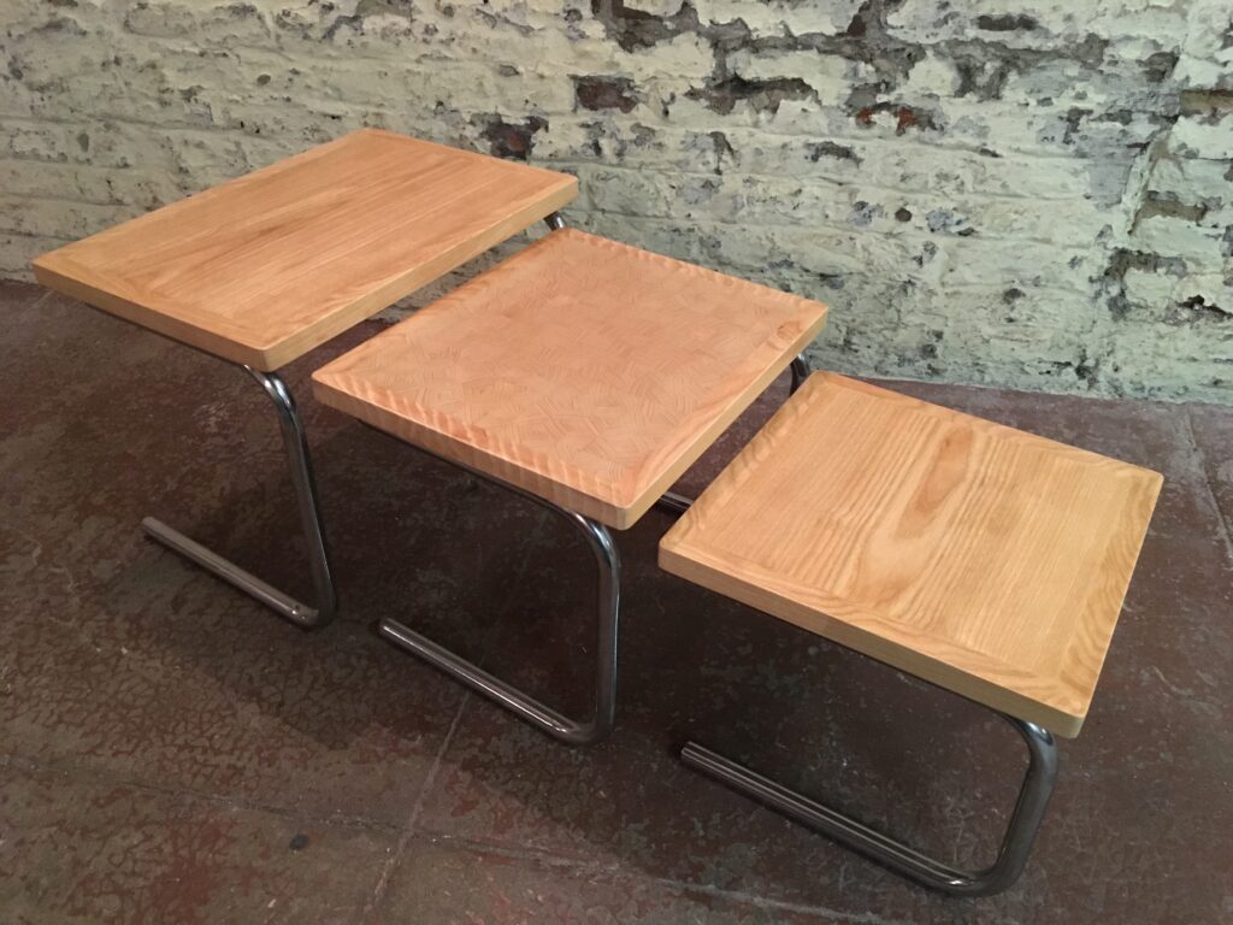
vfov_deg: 48.2
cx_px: 616
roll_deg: -0.1
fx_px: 1033
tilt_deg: -35.4
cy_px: 462
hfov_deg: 61.7
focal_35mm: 29
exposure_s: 1/17
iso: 250
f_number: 2.2
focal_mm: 4.15
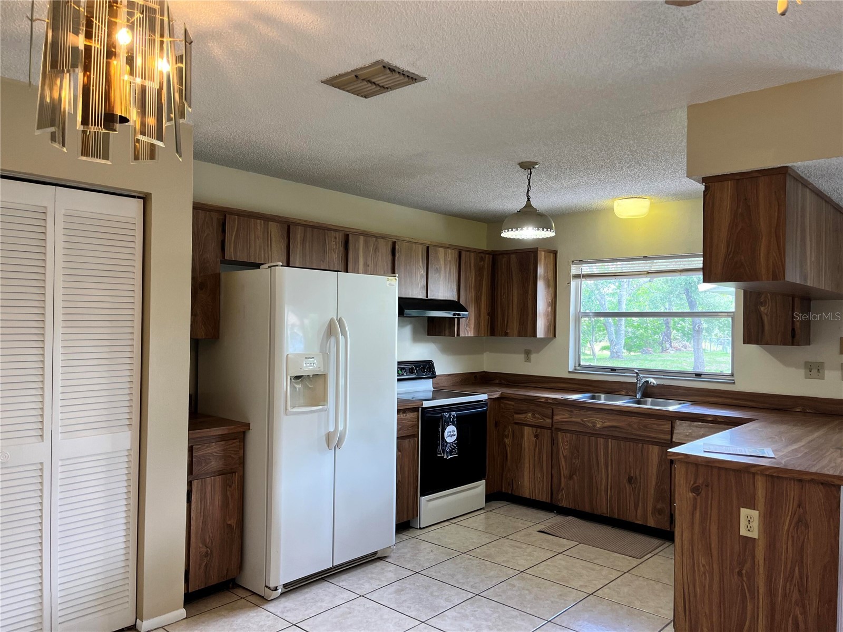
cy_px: 316
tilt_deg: +1.1
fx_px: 633
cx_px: 422
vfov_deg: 53.1
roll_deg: -1.0
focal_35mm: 26
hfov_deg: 67.3
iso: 80
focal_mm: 5.1
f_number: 1.6
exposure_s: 1/60
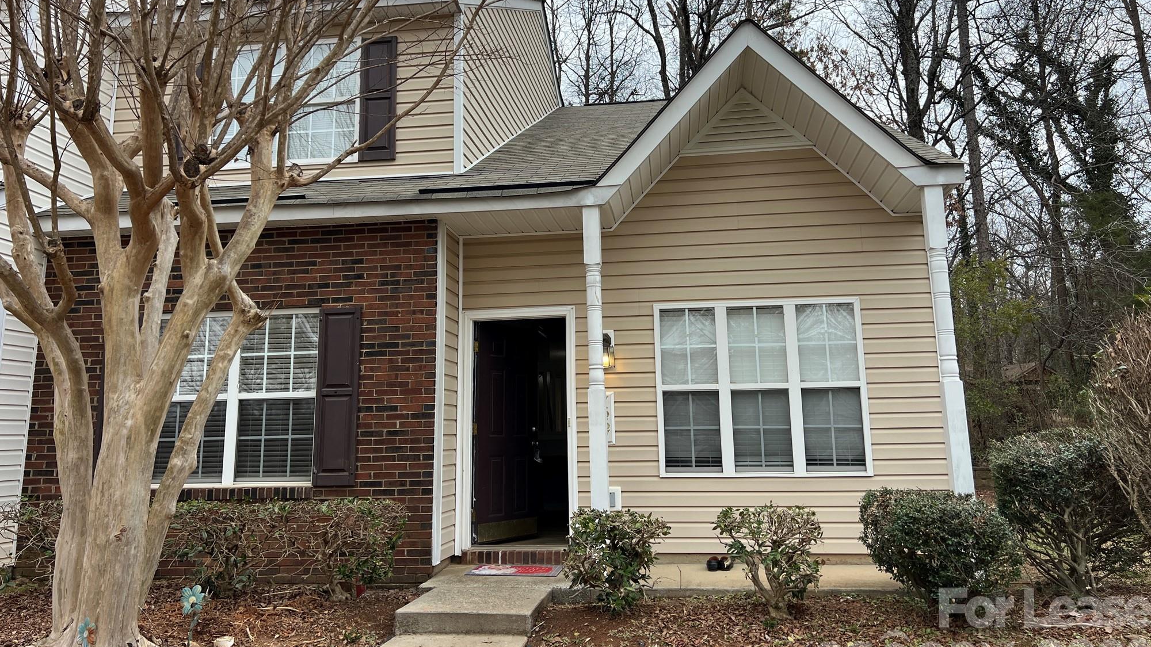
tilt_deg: +12.2
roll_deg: +2.0
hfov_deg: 66.1
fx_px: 885
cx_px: 571
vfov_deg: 40.0
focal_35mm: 29
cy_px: 259
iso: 50
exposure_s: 1/932
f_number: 1.5
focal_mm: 5.7
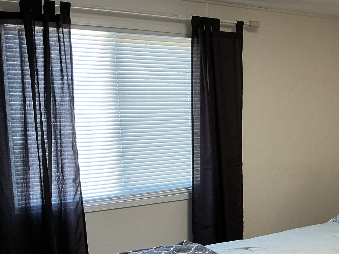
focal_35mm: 53
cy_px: 177
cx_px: 288
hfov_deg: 34.6
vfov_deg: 27.3
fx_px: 519
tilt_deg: -7.9
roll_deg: +0.9
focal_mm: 3
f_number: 1.8
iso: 80
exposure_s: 1/60
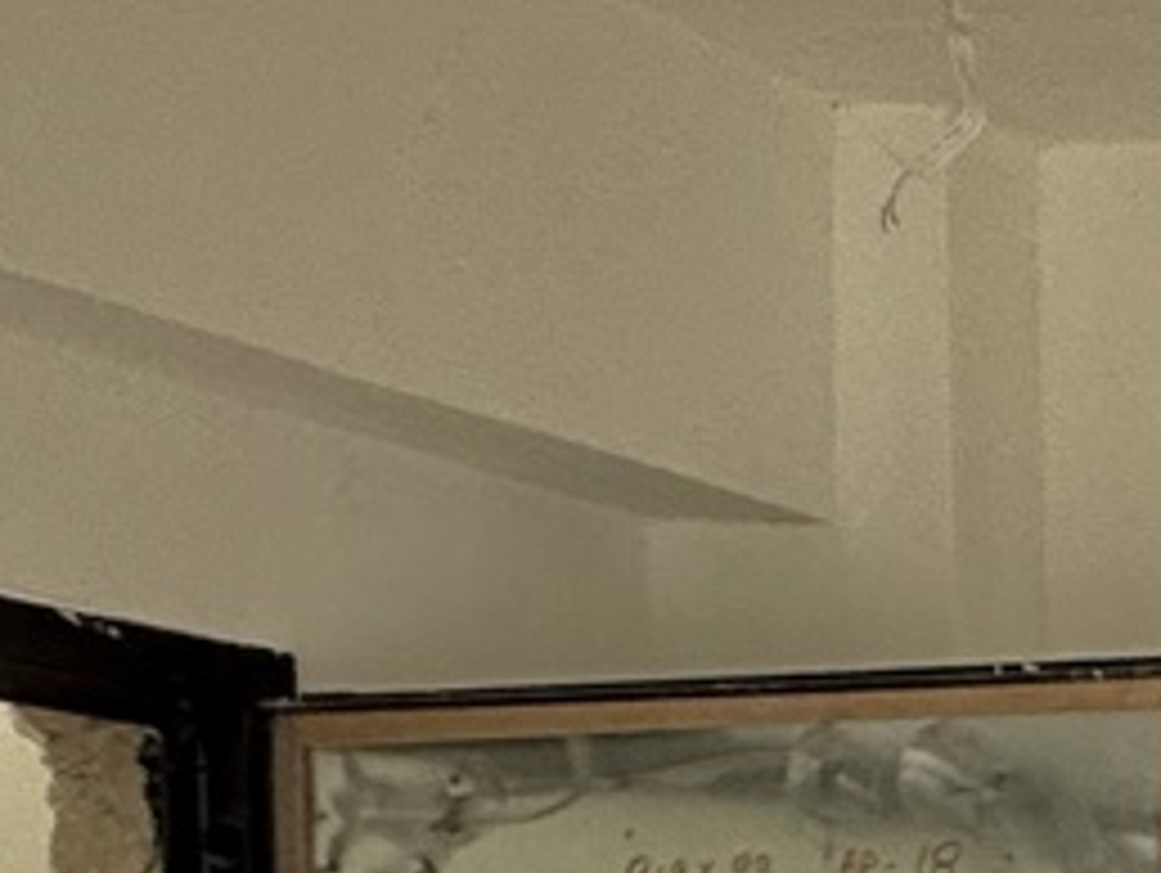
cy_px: 1368
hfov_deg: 12.0
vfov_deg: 13.3
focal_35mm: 104
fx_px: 3491
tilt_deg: -0.8
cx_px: 3267
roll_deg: +1.0
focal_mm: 2.22
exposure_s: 1/559
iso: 64
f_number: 2.2
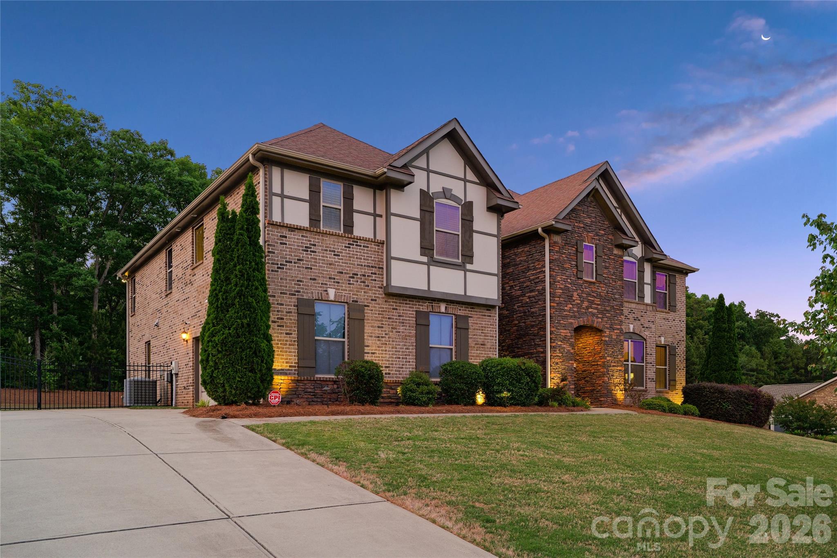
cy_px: 279
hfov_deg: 73.7
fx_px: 558
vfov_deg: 53.1
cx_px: 418
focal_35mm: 24
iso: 800
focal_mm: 24
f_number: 8
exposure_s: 1/3.33
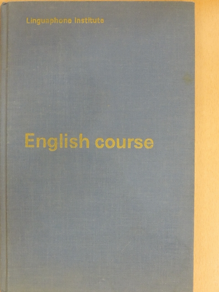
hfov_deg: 29.1
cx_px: 110
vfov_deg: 38.2
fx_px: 422
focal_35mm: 50
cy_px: 146
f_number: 5.1
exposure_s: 1/13
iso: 720
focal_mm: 8.9
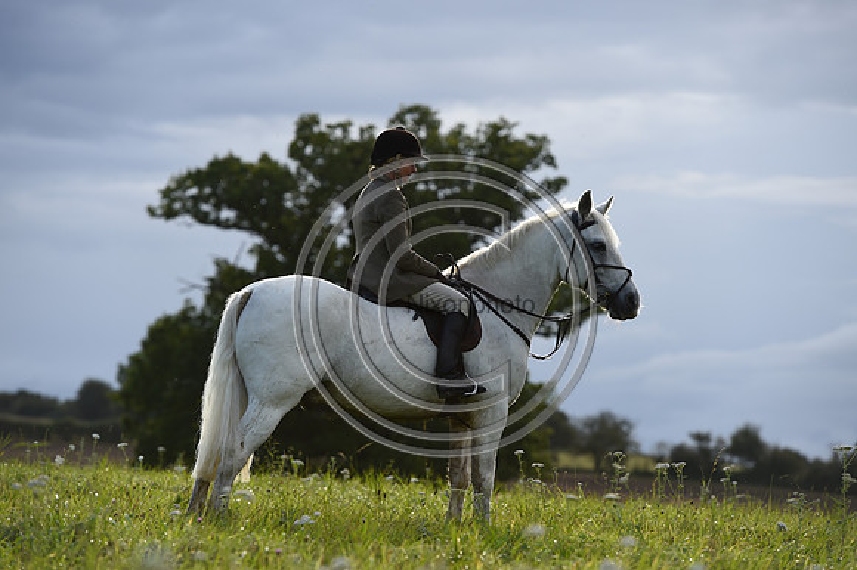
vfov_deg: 8.6
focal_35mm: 160
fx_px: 3807
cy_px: 285
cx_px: 428
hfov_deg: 12.8
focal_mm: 160
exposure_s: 1/800
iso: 250
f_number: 5
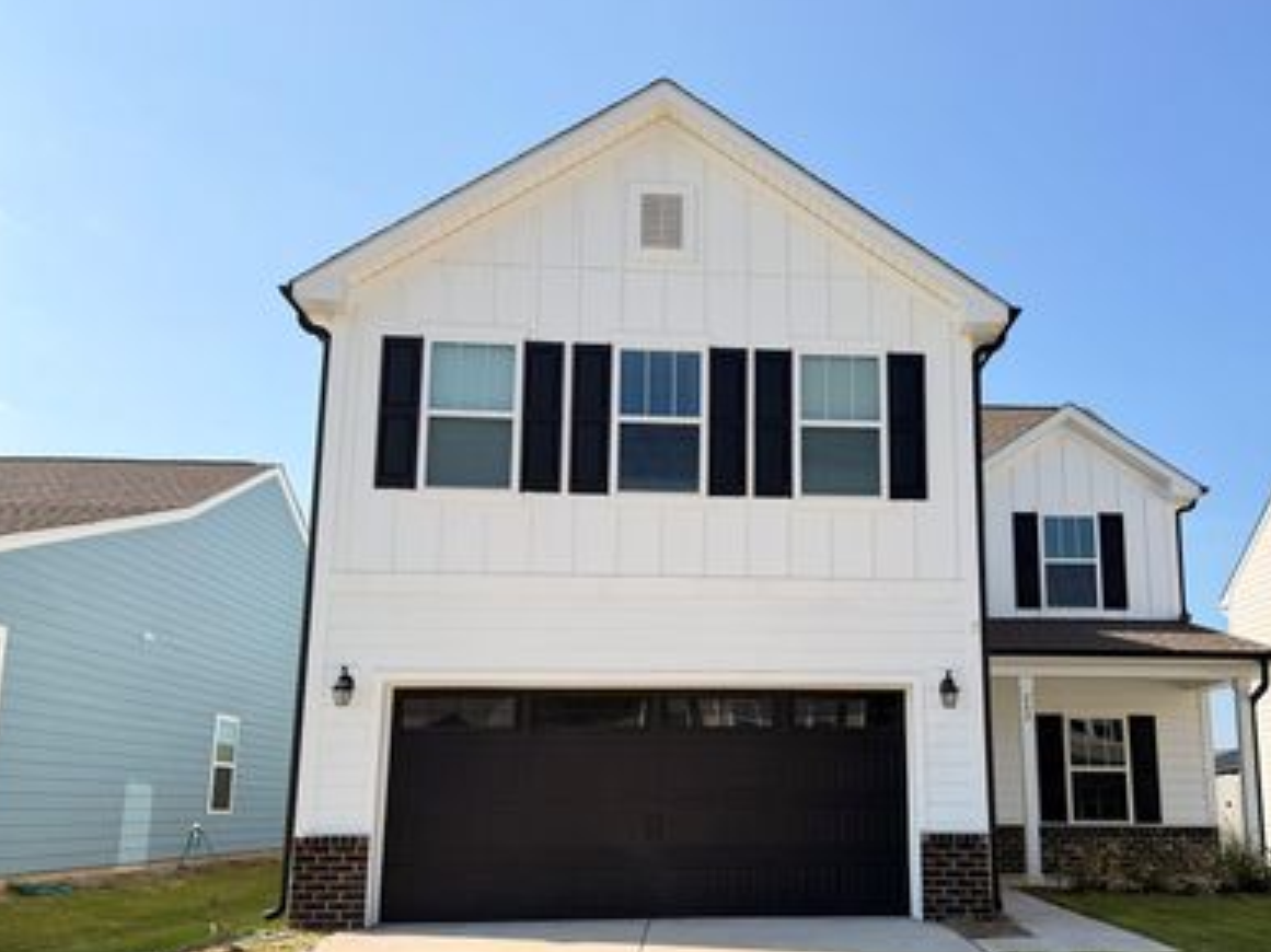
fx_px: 1138
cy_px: 589
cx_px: 788
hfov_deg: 57.7
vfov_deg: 45.1
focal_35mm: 31
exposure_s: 1/3279
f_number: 1.78
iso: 80
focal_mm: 6.76
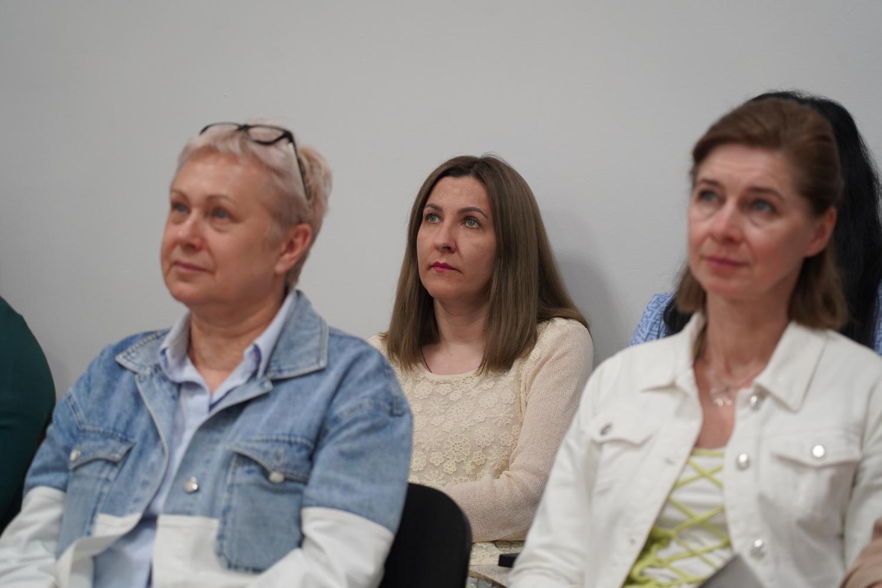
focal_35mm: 105
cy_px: 294
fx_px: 2572
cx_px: 441
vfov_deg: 13.0
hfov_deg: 19.5
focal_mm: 105
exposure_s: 1/160
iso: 2000
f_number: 4
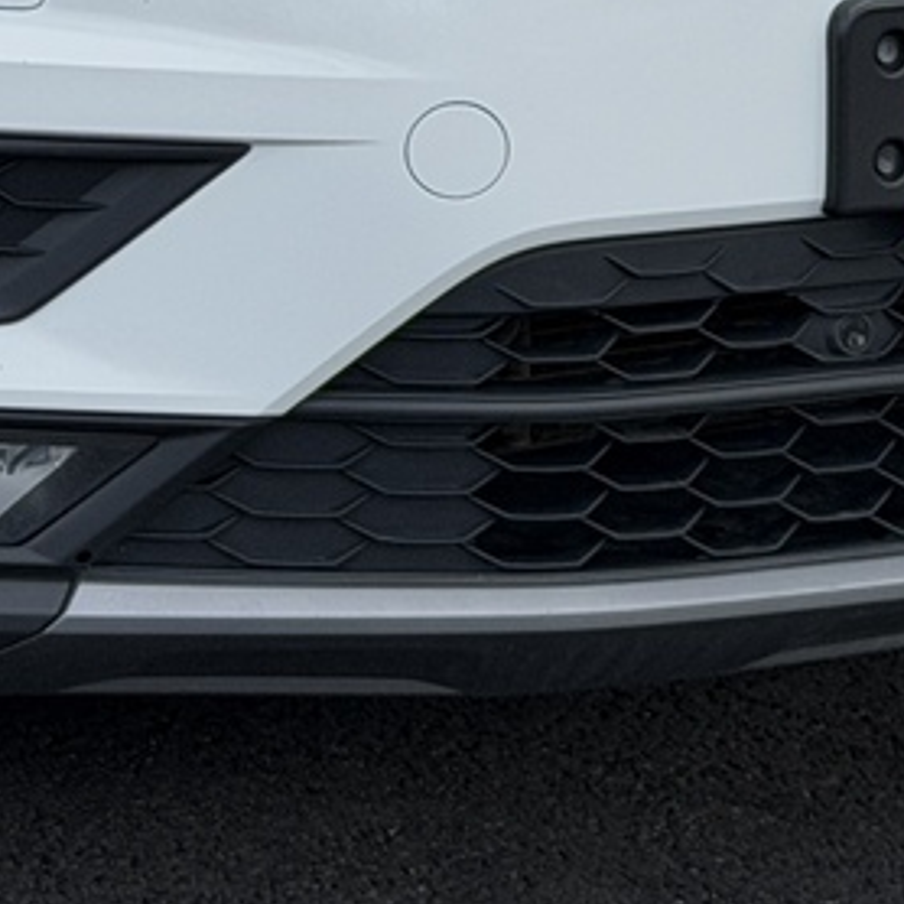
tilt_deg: -5.6
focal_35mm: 220
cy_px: -283
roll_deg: -0.8
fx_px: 6500
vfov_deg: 7.9
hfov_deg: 7.9
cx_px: -55
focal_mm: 6.76
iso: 64
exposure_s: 1/2088
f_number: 1.78
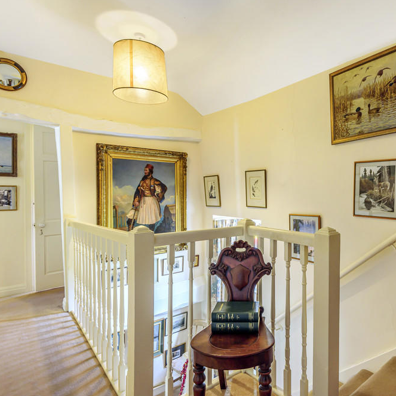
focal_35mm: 21
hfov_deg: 70.0
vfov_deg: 72.1
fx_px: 272
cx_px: 265
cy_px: 198
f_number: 8
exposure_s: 1/13
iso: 250
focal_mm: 16
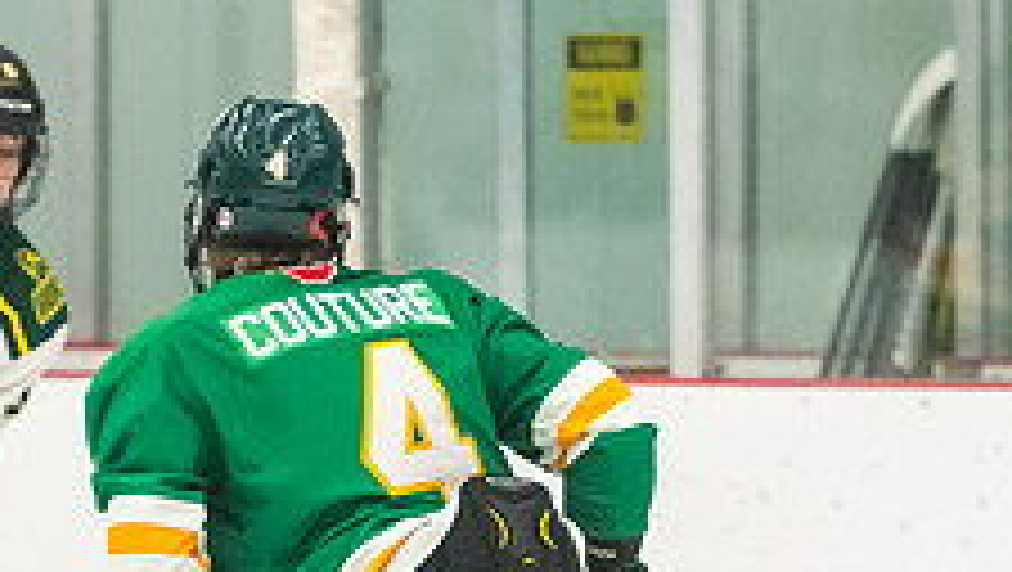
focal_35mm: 709
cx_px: 81
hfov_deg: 3.0
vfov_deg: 1.7
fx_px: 19041
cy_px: 587
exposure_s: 1/800
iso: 3200
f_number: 2.8
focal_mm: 180
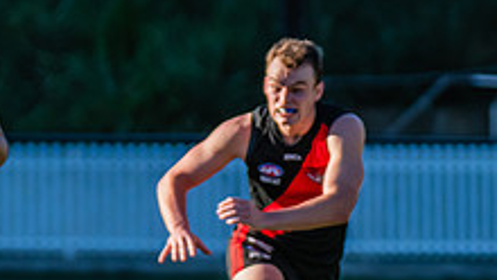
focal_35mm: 924
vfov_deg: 1.3
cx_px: -170
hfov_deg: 2.3
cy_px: 287
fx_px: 12183
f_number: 6.3
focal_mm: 320
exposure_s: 1/1600
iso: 800
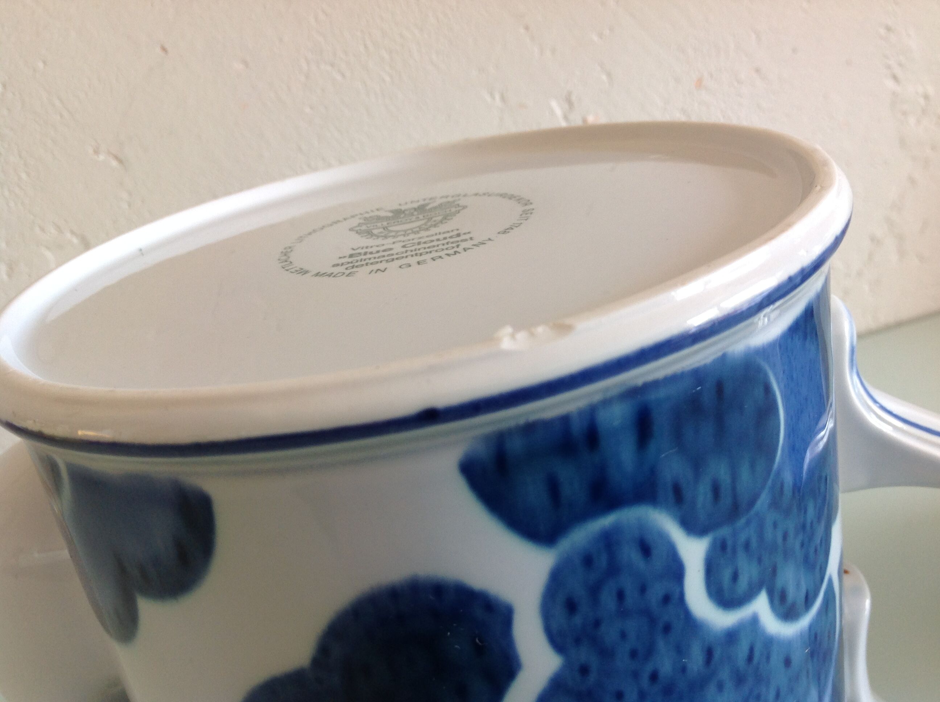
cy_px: 351
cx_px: 470
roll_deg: +11.5
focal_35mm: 35
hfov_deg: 52.7
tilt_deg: -21.3
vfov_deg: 40.6
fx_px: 949
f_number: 2.4
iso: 64
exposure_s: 1/60
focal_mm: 4.28
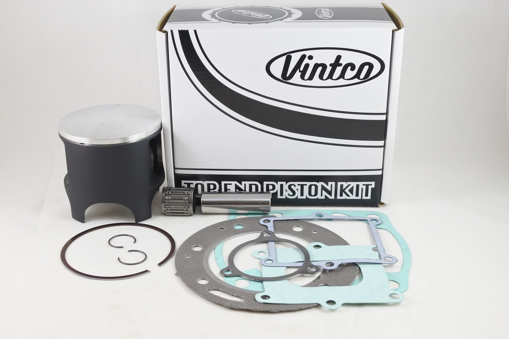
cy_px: 170
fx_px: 594
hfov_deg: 46.4
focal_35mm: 42
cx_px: 254
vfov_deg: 31.9
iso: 640
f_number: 4.2
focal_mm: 15.7
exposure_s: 1/125
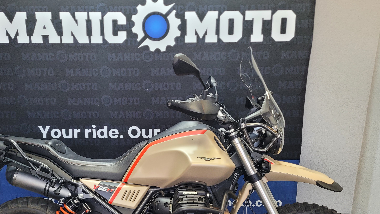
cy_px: 161
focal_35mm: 36
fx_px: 363
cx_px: 151
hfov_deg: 54.9
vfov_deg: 32.2
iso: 250
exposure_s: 1/60
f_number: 1.8
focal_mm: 5.4
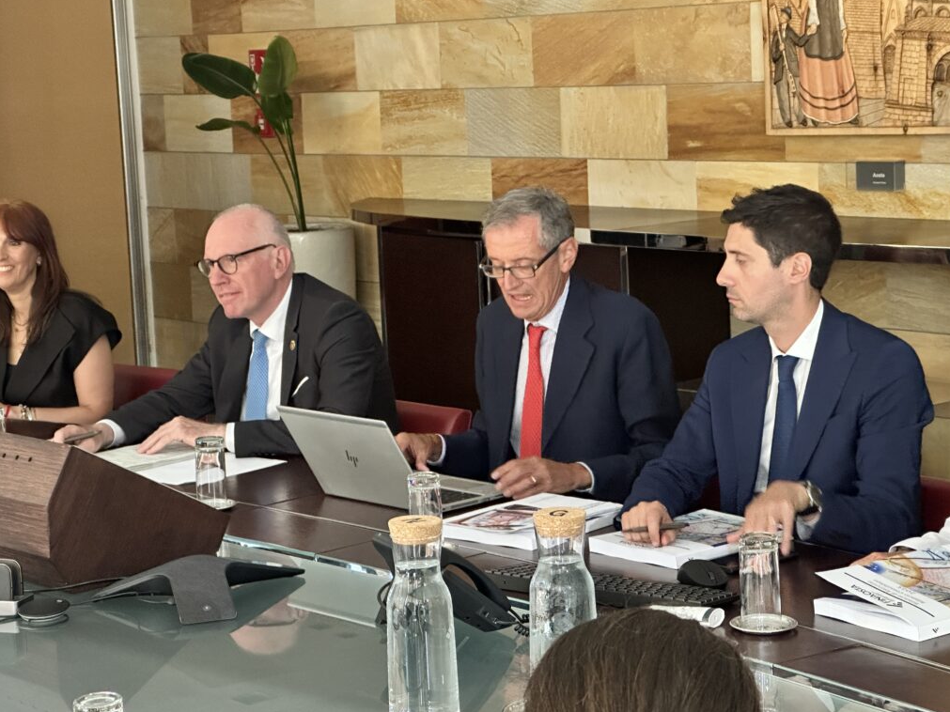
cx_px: 479
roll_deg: +2.7
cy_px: 354
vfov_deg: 18.9
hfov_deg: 25.0
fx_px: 2140
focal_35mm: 78
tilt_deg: -8.1
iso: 800
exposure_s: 1/41
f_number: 2.8
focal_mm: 9
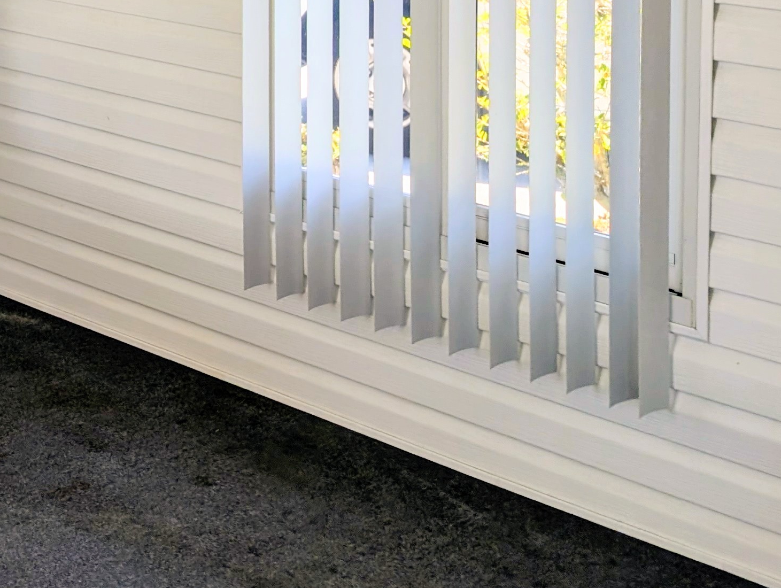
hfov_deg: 24.6
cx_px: -271
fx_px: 1514
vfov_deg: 20.0
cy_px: -200
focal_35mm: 67
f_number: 1.68
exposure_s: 1/120
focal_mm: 6.9
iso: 28
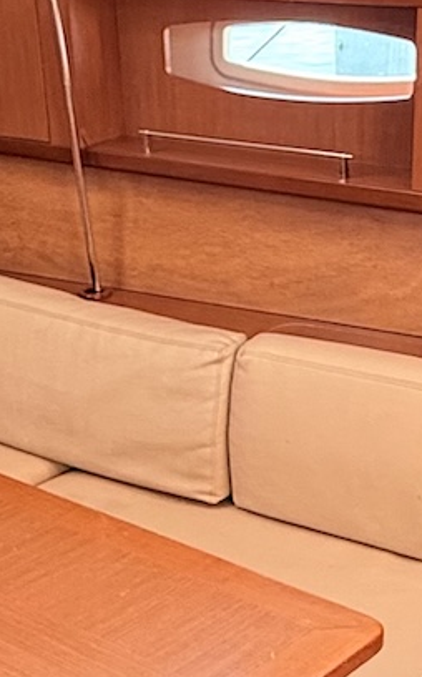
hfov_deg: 18.5
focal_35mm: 70
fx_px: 1289
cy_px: 522
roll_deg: +1.2
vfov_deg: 28.9
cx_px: 286
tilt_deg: -26.7
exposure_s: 1/99
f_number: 2.2
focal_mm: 2.22
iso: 125
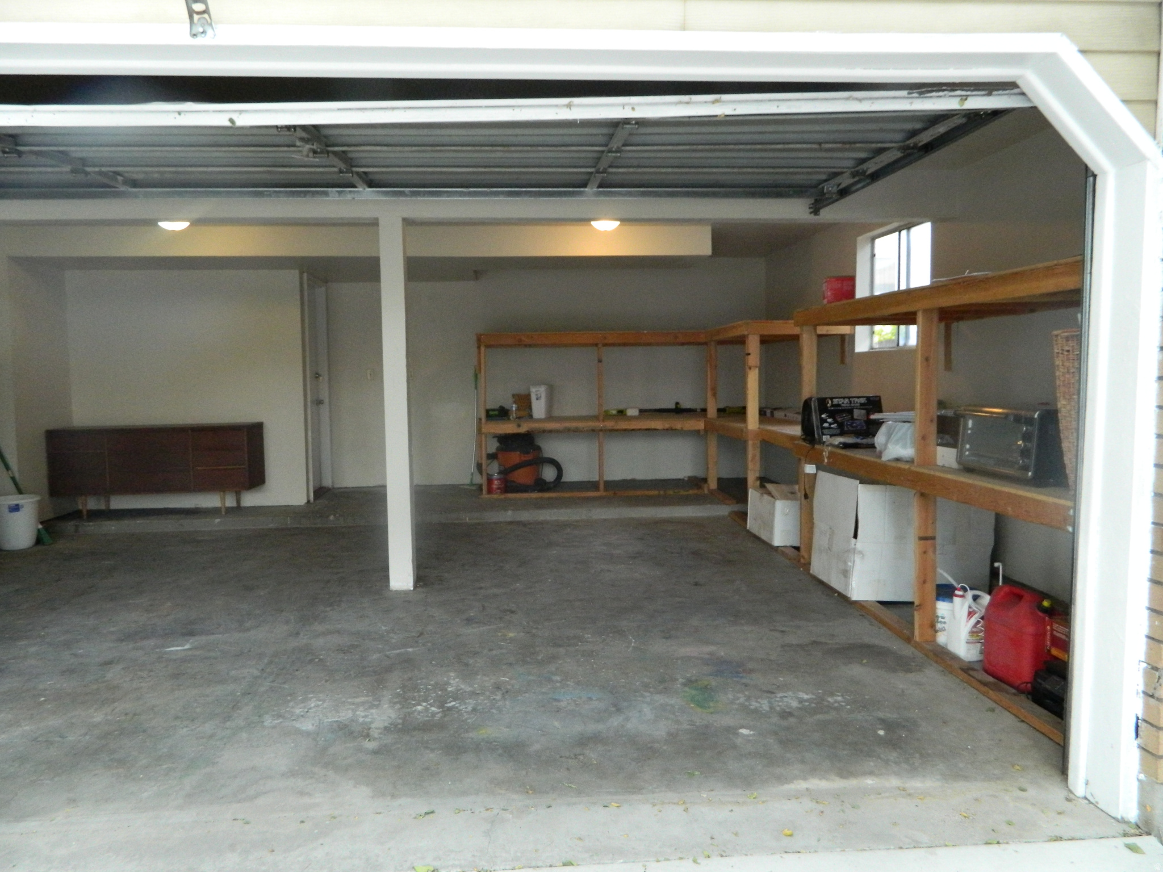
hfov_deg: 69.4
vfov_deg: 54.9
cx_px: 582
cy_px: 436
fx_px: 840
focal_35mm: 25
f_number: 3.1
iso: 400
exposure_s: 1/125
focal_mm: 4.5
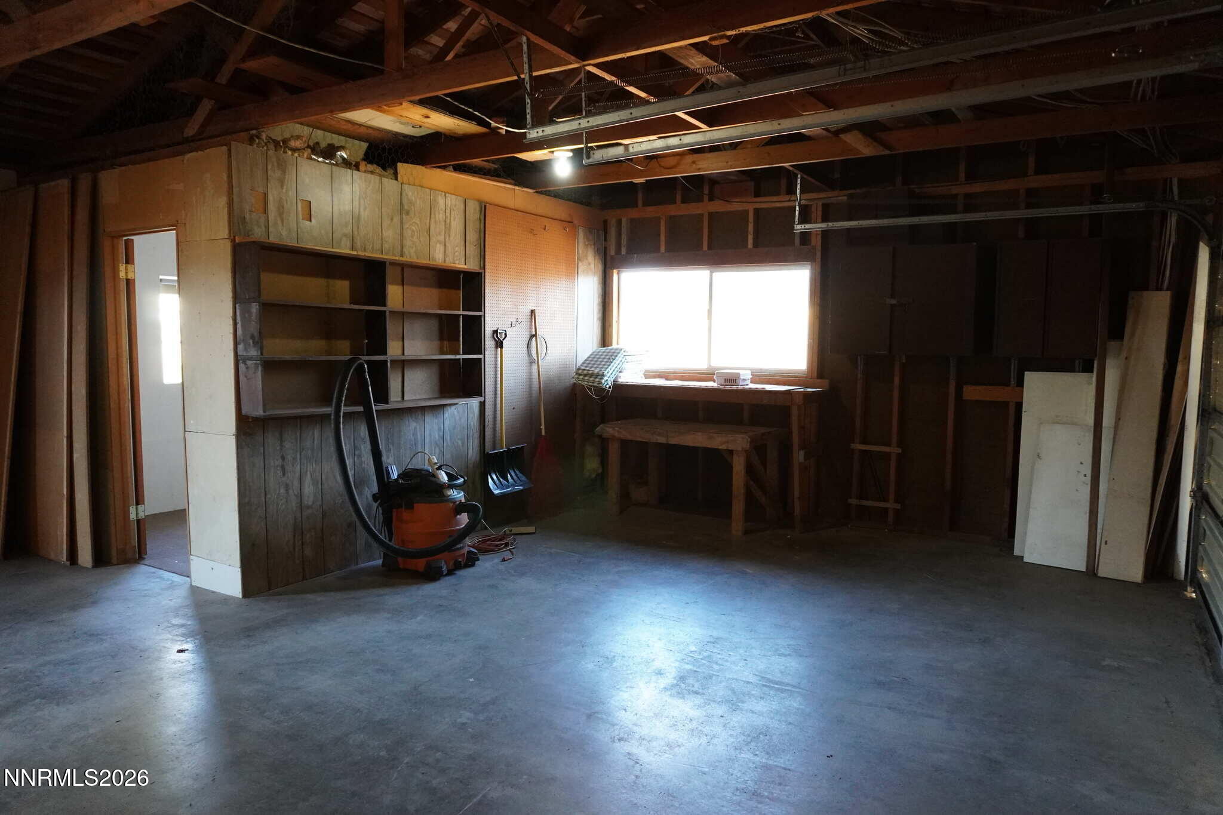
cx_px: 612
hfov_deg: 73.7
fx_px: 815
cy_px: 408
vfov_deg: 53.1
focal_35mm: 24
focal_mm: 16
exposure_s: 1/160
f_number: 3.5
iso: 3200
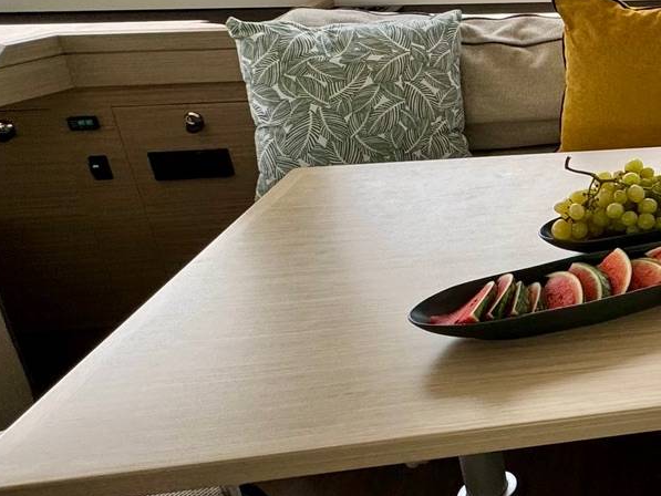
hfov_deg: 27.7
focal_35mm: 48
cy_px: 126
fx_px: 917
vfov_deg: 29.8
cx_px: 980
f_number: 2.2
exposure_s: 1/321
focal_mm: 2.22
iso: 40
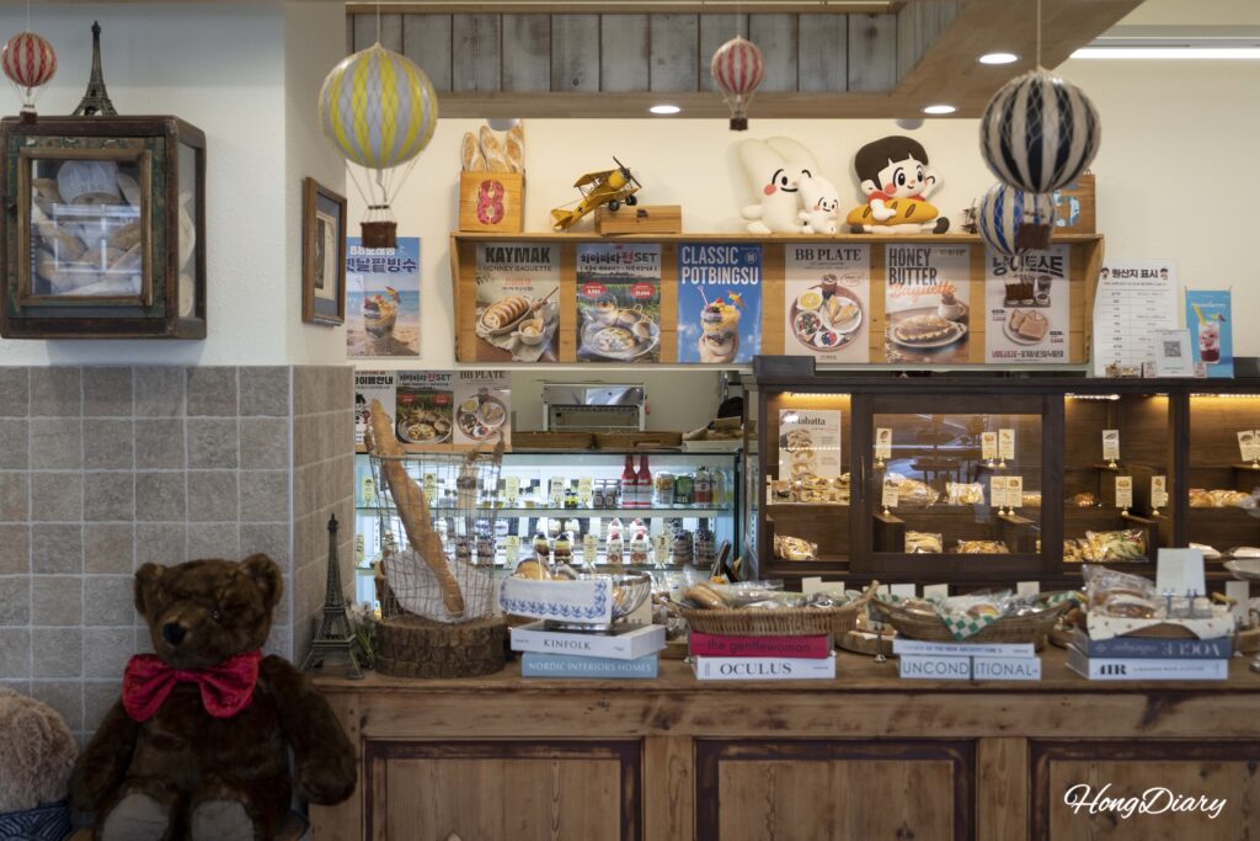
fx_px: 1575
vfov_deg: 29.9
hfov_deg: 43.6
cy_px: 420
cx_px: 630
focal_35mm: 45
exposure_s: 1/160
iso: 640
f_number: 5.6
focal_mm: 45
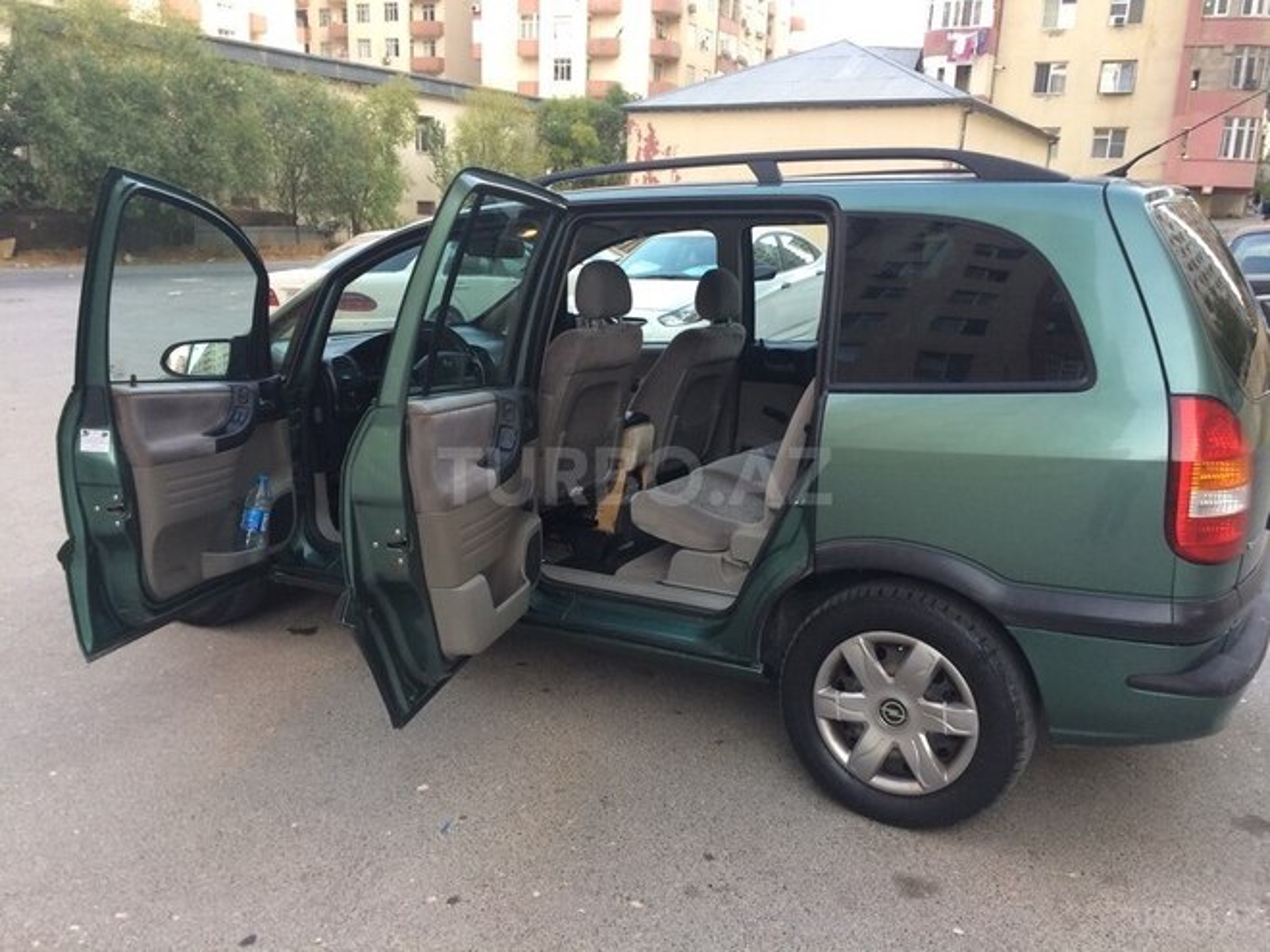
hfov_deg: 61.7
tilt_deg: -15.2
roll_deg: -2.1
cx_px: 635
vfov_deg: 48.2
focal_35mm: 29
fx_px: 1064
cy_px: 476
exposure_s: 1/33
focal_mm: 4.15
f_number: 2.2
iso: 40
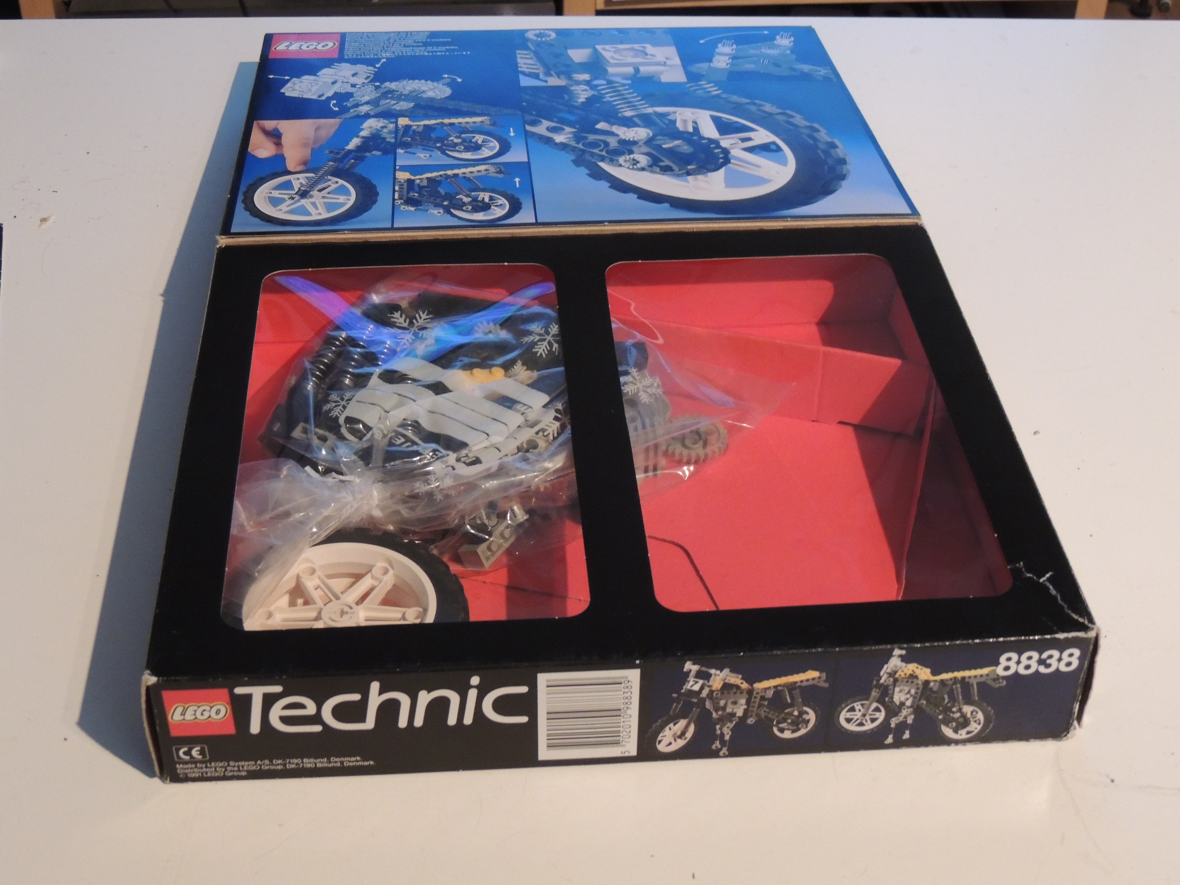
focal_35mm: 50
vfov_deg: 29.1
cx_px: 590
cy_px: 442
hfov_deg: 38.2
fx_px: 1704
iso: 800
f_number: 3.6
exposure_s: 1/10
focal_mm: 8.9
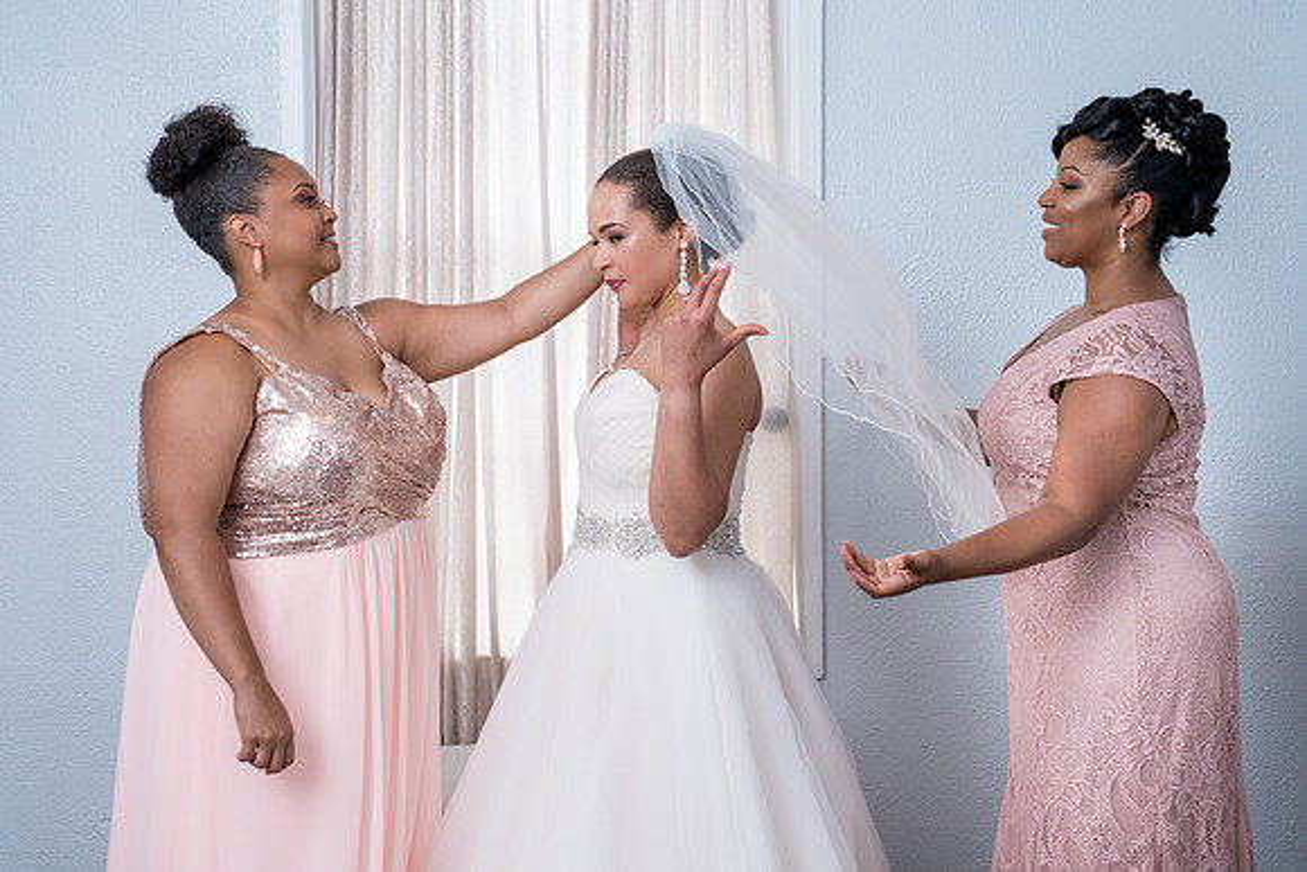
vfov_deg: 26.7
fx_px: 1839
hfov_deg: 39.1
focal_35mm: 51
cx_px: 654
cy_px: 413
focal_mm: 48
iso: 1250
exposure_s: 1/160
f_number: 6.3
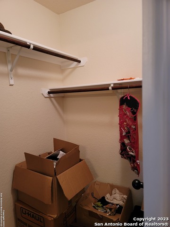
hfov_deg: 54.9
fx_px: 164
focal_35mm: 25
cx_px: 85
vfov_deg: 69.4
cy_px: 114
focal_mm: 7
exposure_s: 1/40
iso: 250
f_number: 1.8
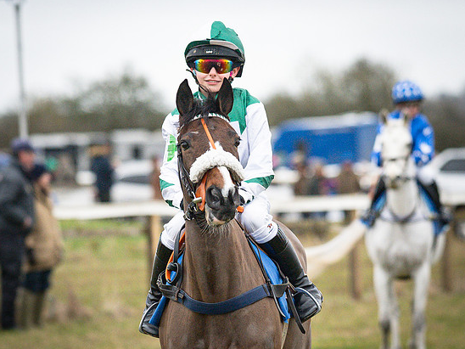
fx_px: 5642
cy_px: 224
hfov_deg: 4.7
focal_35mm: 420
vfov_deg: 3.5
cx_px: 236
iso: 640
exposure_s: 1/1150
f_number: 2.2
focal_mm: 135
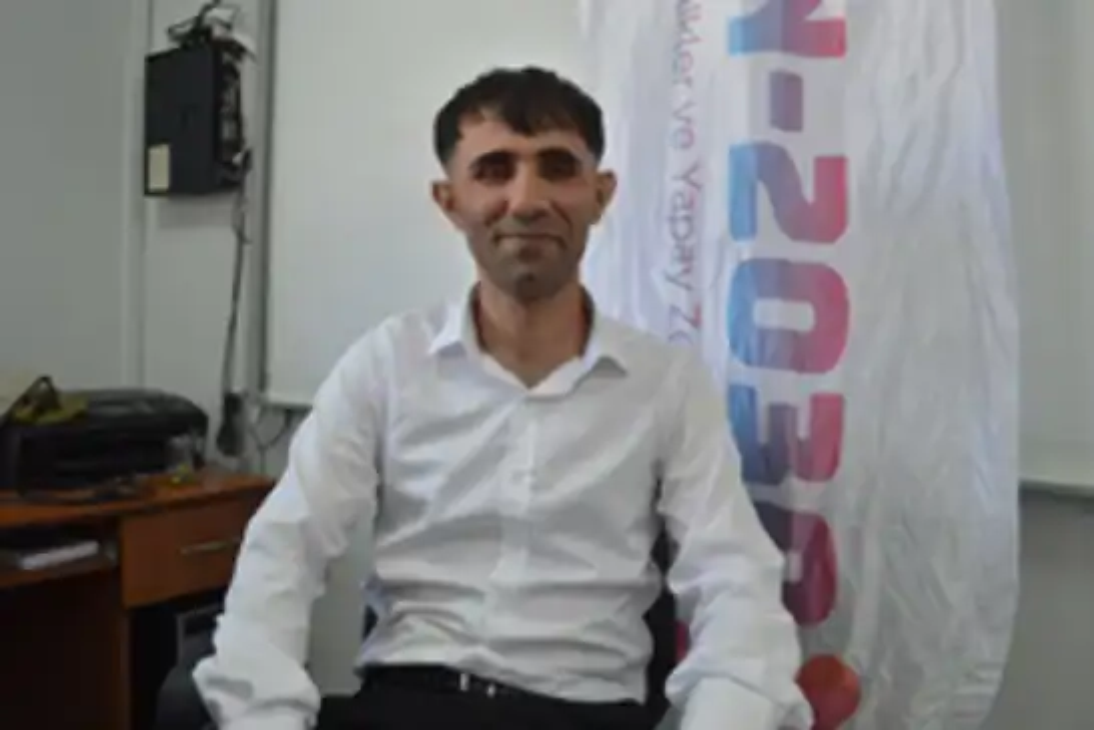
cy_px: 365
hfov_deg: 59.5
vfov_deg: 41.7
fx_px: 957
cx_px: 547
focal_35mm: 32
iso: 400
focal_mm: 21
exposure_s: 1/100
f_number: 5
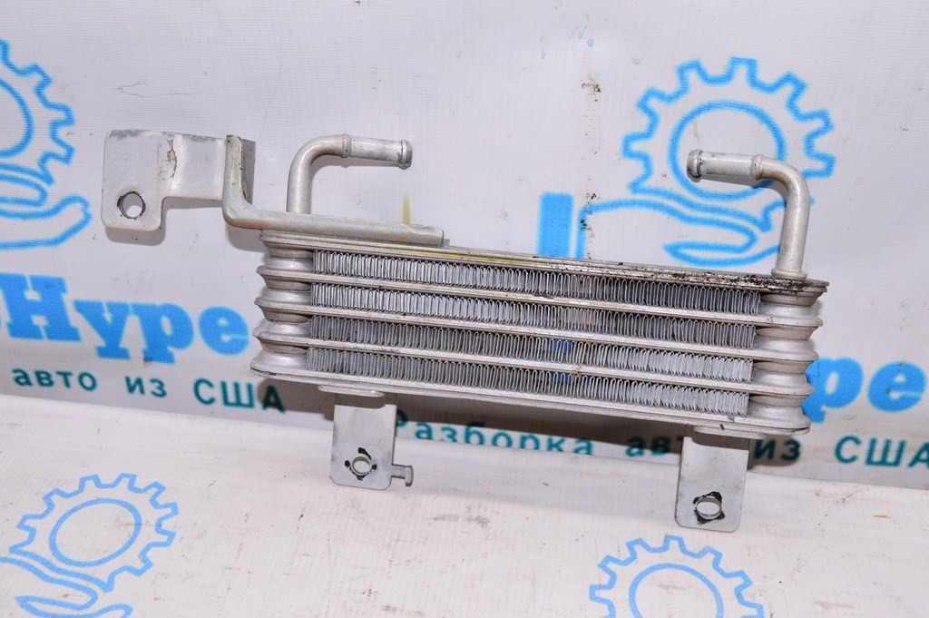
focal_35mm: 39
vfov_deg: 34.2
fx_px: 1006
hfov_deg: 49.6
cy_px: 309
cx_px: 464
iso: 1600
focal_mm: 26
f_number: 8
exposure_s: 1/160
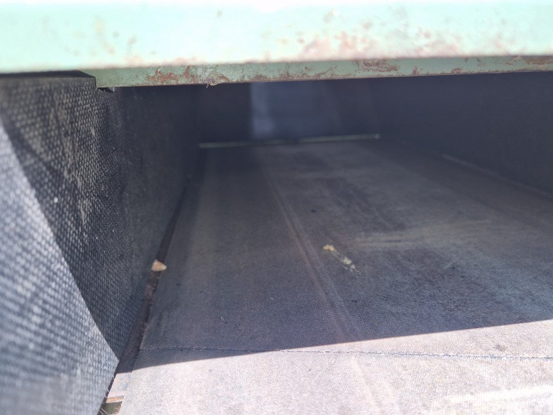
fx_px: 399
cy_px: 225
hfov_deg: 69.3
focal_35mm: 25
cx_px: 292
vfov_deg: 54.8
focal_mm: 5.4
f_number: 1.8
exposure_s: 1/192
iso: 50
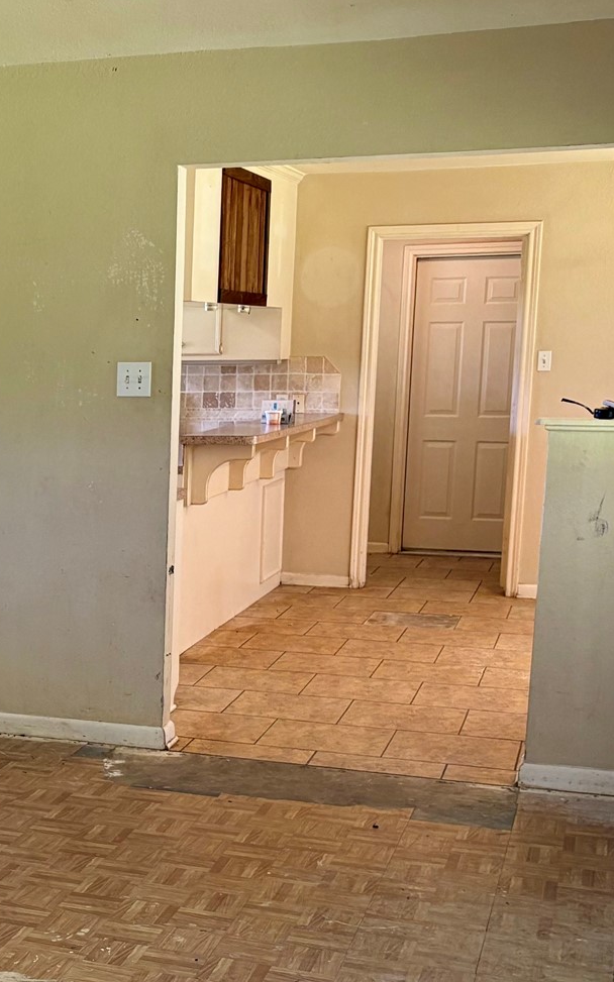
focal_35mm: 58
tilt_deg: -10.3
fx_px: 1553
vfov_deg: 34.9
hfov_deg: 21.2
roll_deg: +0.4
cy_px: 627
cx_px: -64
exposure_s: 1/60
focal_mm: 5.96
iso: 160
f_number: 1.6
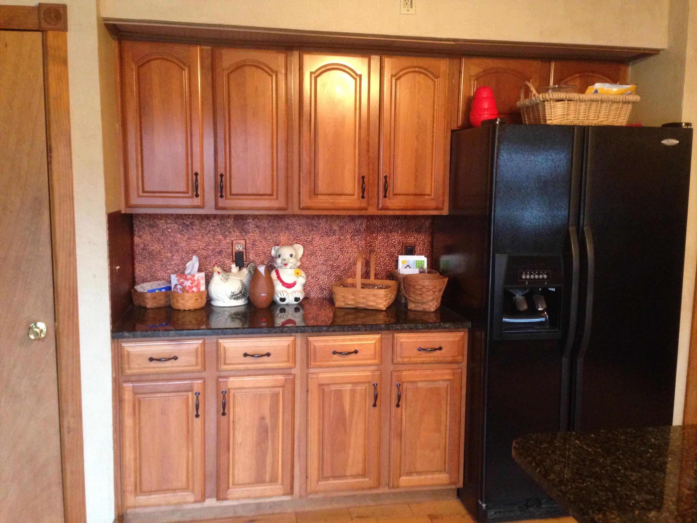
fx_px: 664
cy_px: 262
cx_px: 348
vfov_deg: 42.9
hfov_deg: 55.4
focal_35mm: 33
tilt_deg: -8.0
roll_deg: -0.6
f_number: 2.4
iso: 400
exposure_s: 1/20
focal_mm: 4.12
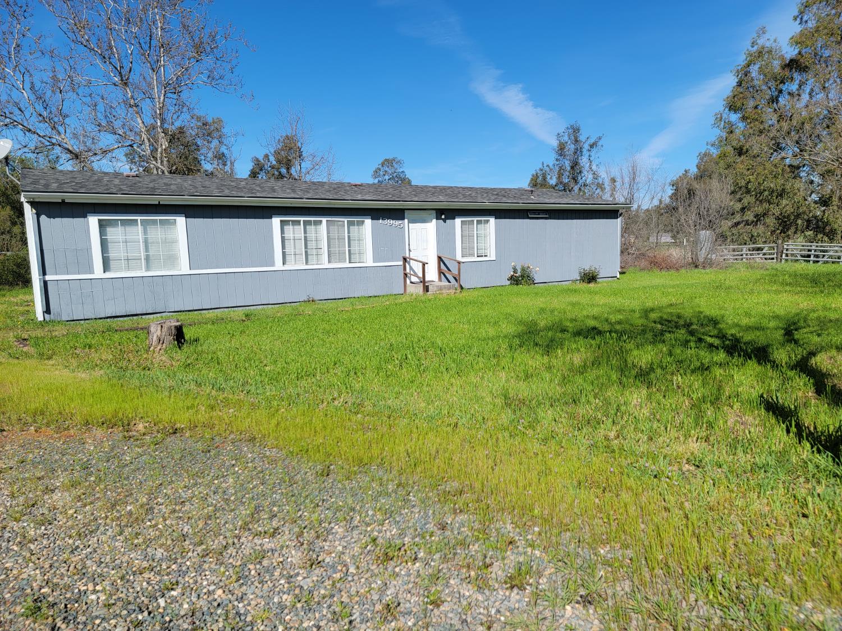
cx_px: 421
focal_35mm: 24
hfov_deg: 71.6
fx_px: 584
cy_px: 316
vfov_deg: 56.8
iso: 16
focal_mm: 6.7
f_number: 1.8
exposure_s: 1/1160
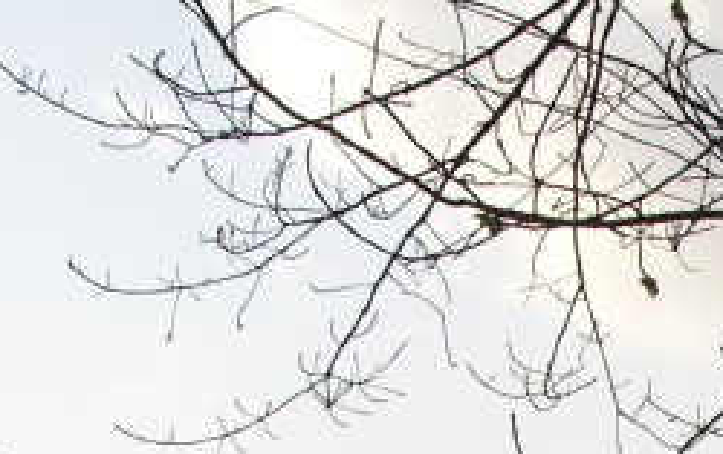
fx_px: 3591
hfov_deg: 11.3
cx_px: 873
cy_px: 1064
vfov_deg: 6.9
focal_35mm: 182
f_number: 5.2
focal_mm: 10.7
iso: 50
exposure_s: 1/145
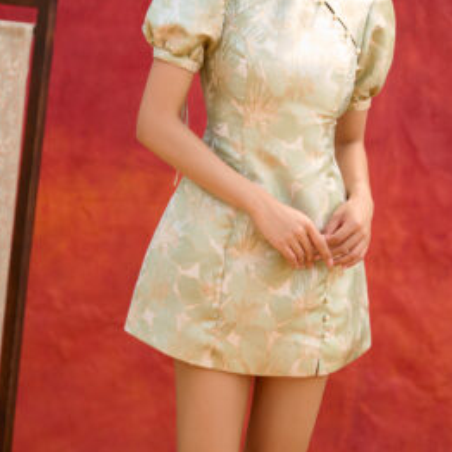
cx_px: 247
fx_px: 1507
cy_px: 154
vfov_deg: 17.0
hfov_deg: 17.1
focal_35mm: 102
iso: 32
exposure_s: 1/160
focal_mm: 70
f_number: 2.8
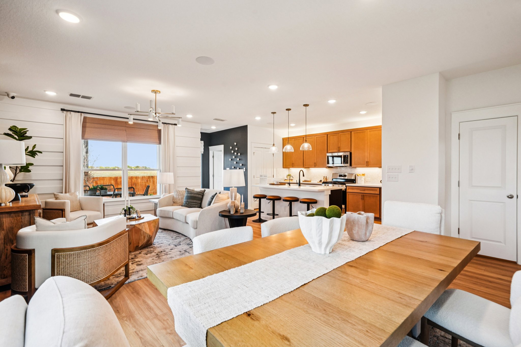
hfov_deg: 96.7
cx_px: 260
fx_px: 232
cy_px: 174
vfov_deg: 73.7
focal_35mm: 16
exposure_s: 1/60
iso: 800
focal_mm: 16
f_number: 8
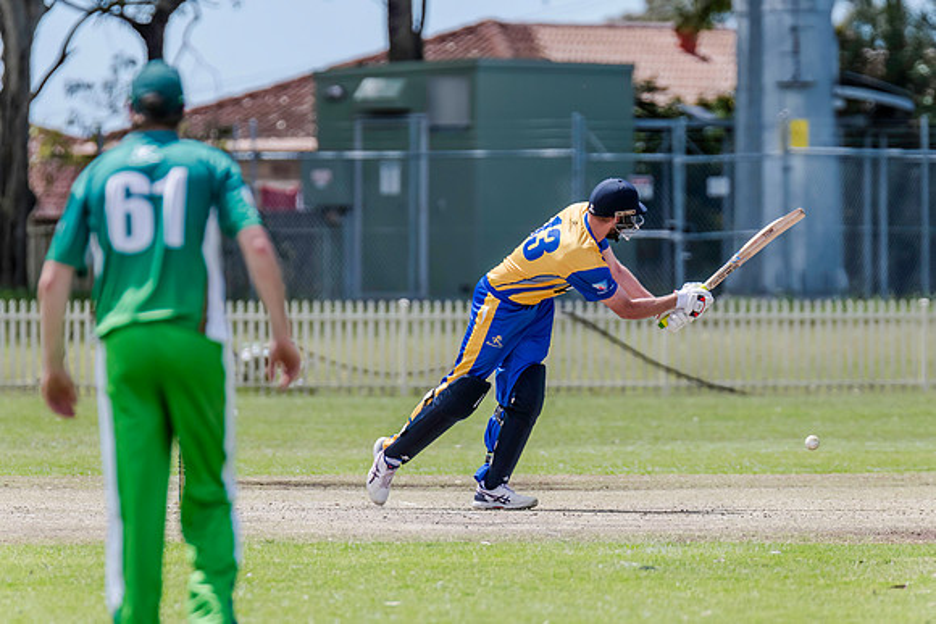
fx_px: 12213
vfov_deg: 2.9
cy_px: 312
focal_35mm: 470
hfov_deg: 4.4
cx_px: 478
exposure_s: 1/2500
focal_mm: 460
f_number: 6.3
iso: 800
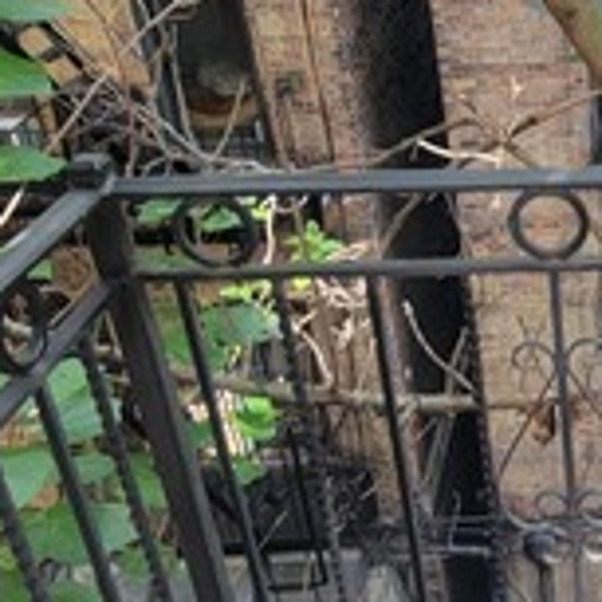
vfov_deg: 34.0
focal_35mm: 50
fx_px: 984
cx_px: 738
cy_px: 264
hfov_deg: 29.0
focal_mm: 2.2
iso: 100
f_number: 2.2
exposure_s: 1/60
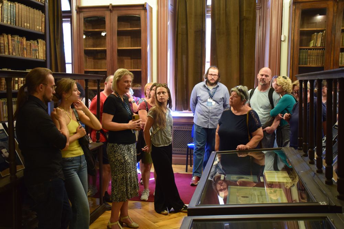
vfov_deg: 36.9
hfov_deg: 53.1
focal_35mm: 36
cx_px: 172
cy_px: 114
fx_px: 344
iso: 1600
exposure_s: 1/30
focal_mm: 24
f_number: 3.8
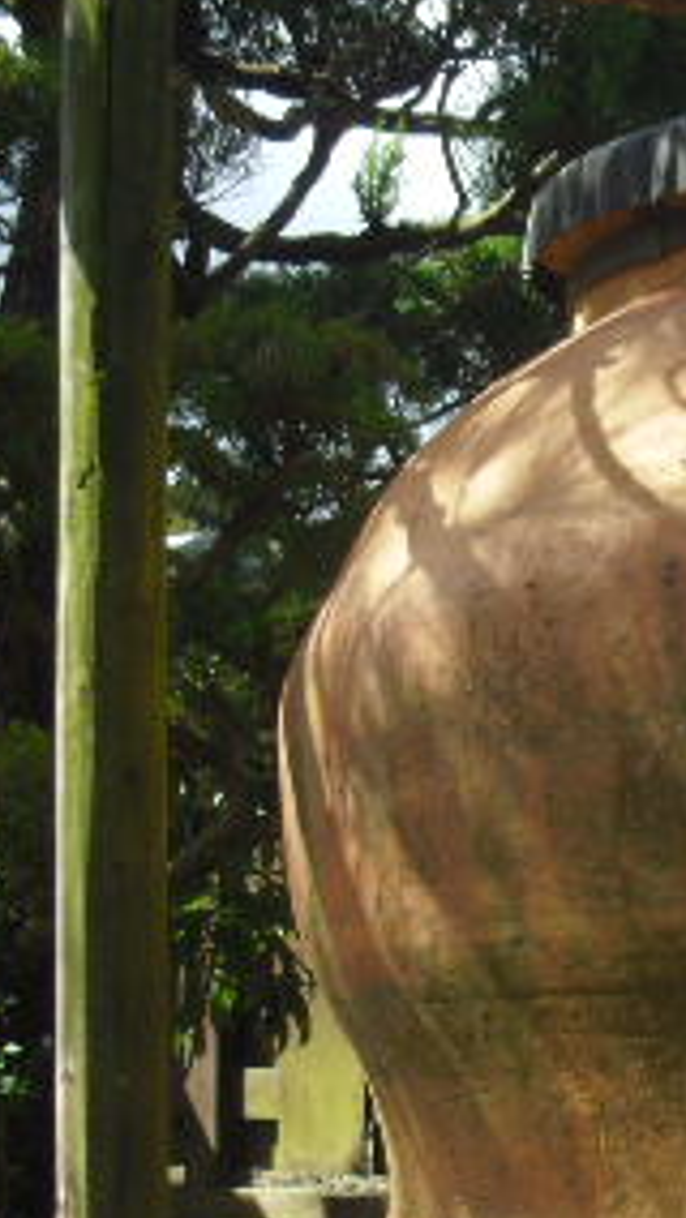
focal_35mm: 108
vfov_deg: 19.6
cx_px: 1038
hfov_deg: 10.8
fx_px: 3488
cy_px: 999
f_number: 4.7
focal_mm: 7.8
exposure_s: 1/160
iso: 64
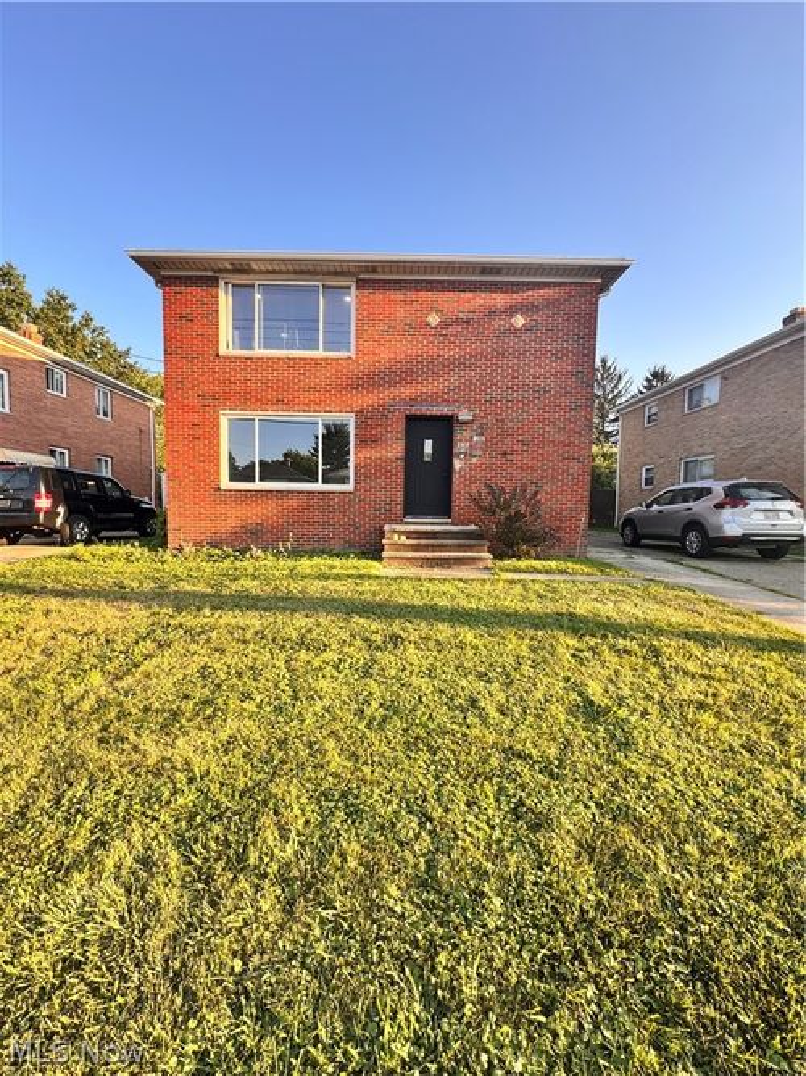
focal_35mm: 14
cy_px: 538
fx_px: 435
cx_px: 403
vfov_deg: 102.1
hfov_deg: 85.7
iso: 40
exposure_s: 1/215
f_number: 2.2
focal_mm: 2.22
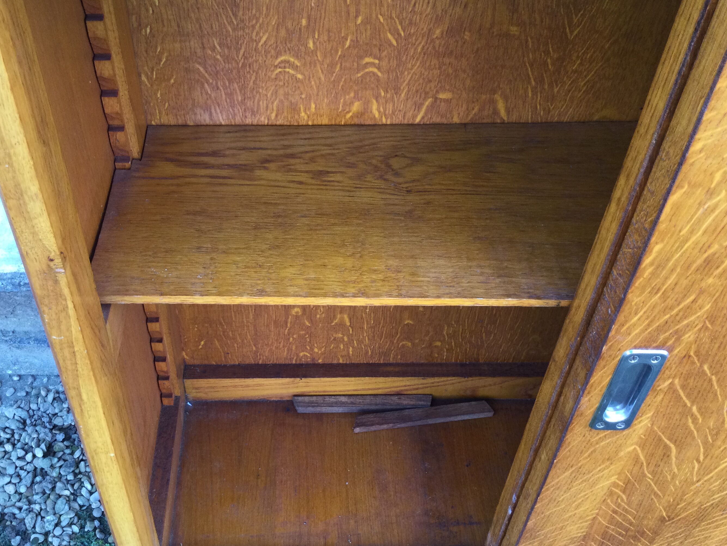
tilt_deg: -46.2
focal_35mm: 38
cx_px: 292
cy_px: 259
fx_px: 798
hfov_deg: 48.7
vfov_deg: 37.7
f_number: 2.4
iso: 32
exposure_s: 1/33
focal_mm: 3.3
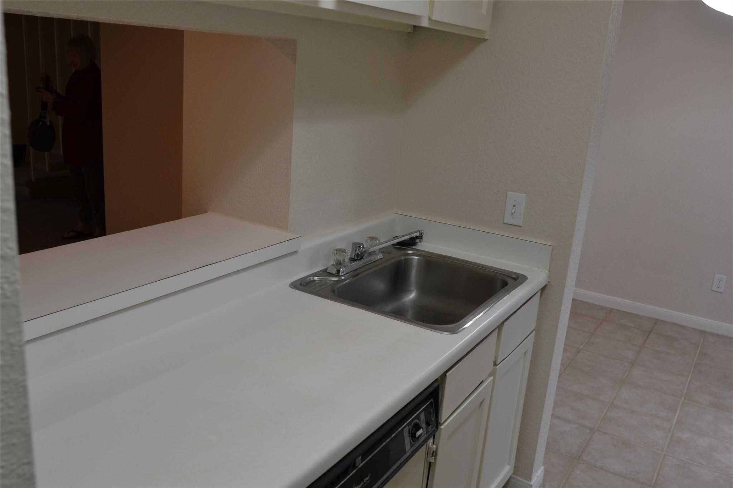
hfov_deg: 61.9
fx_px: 611
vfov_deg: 43.6
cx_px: 366
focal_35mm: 30
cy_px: 244
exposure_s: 1/80
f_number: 4.5
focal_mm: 20
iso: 400
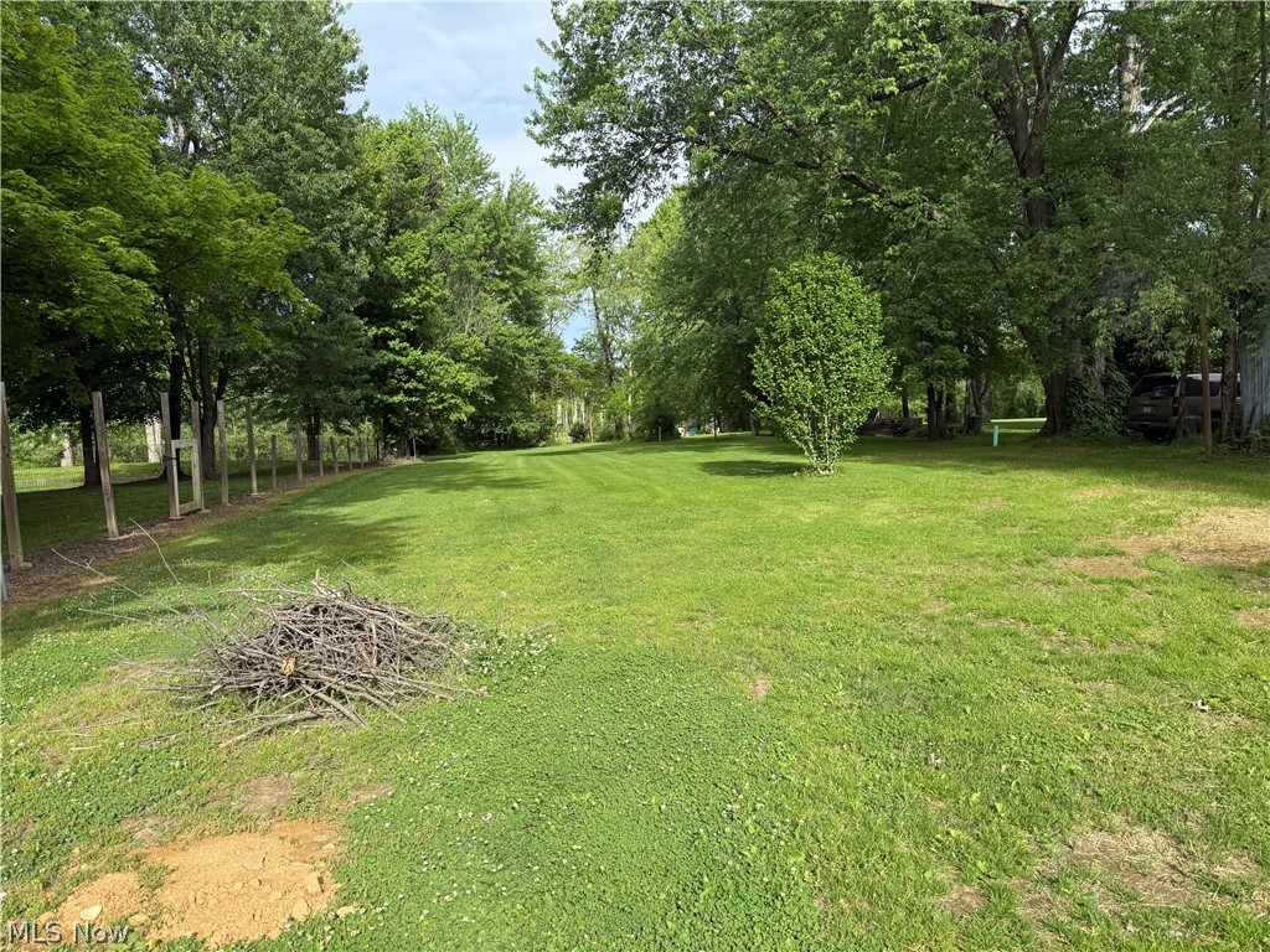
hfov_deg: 71.6
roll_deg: +1.5
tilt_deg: -4.6
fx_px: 881
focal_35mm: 24
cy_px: 476
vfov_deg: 56.8
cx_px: 635
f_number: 1.78
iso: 80
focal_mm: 6.76
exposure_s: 1/1770
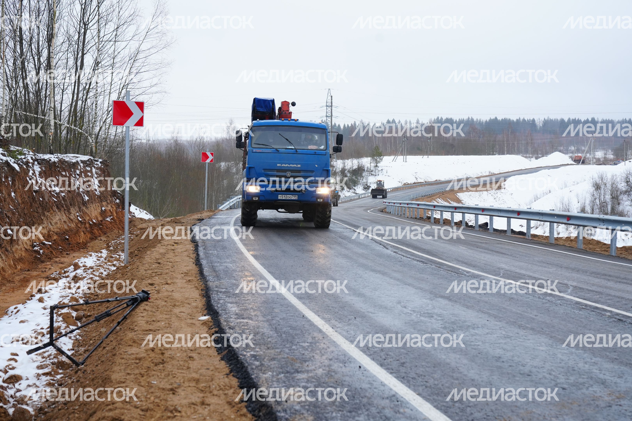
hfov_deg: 38.9
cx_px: 316
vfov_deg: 26.5
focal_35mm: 51
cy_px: 210
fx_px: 895
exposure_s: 1/320
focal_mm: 51
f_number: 5.6
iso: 800
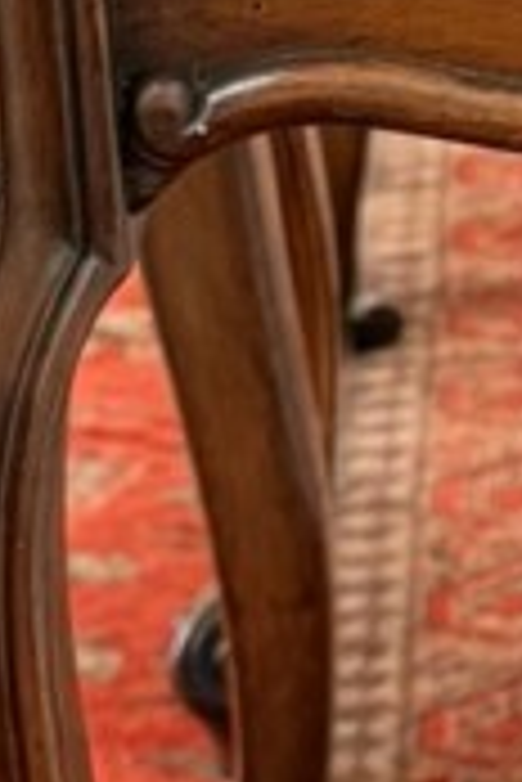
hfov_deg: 7.7
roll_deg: +2.3
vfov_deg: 11.7
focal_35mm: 172
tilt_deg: -16.5
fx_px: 3741
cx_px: 990
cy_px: -207
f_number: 1.78
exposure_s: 1/50
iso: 400
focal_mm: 6.76
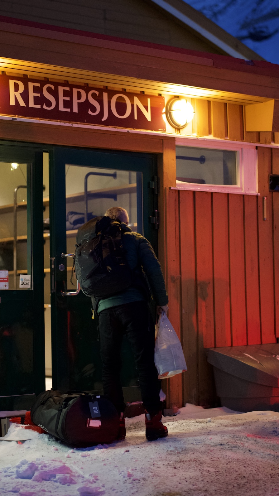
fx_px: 1039
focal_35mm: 79
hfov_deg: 15.3
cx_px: 101
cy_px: 247
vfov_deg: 26.8
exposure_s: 1/60
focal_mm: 50
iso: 1600
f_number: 1.4
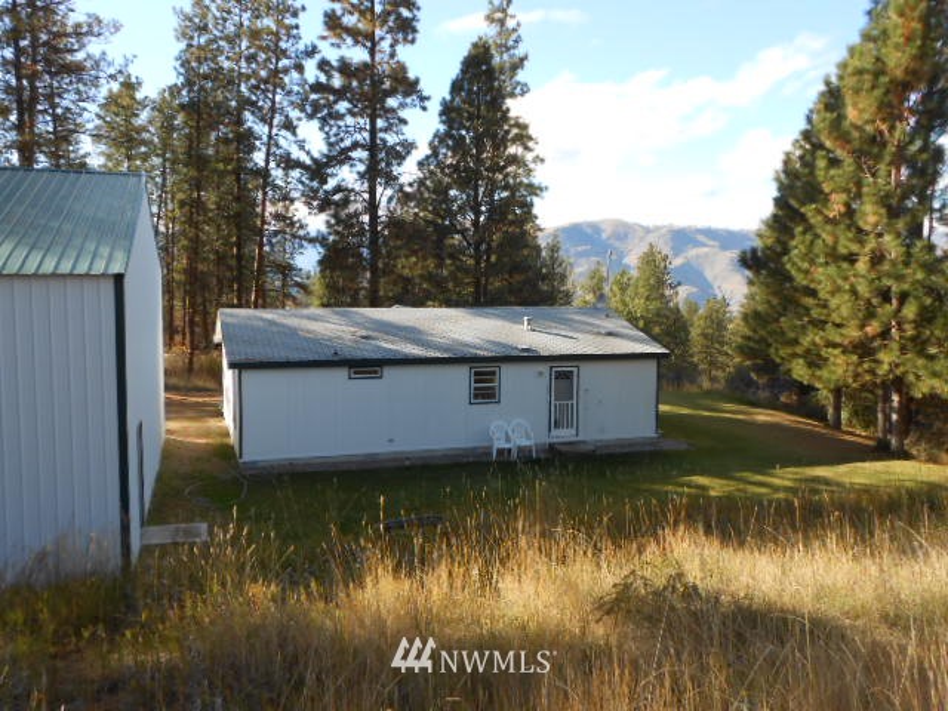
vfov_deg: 46.8
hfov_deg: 60.0
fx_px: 822
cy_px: 356
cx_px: 474
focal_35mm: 30
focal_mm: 5.3
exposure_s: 1/100
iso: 80
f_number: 3.8
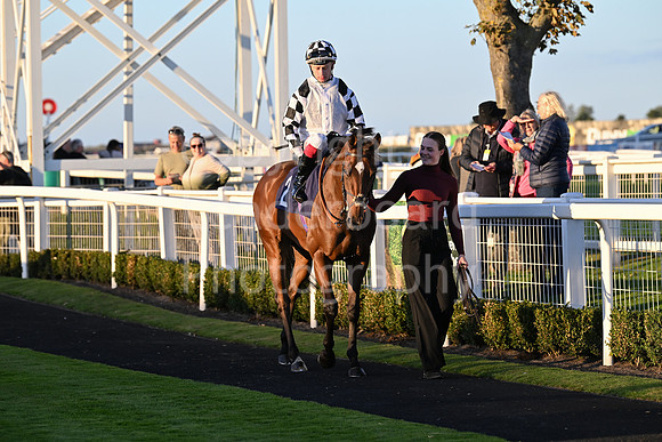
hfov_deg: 12.8
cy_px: 221
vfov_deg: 8.6
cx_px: 331
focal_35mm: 160
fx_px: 2943
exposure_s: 1/1250
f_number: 5
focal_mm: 160
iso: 640
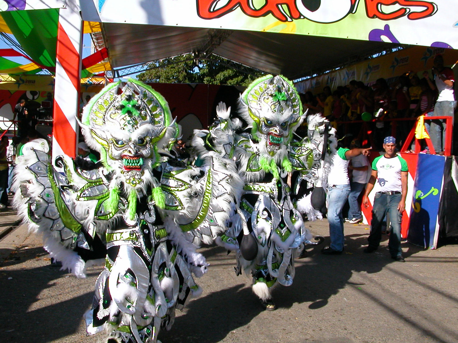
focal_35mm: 37
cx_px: 229
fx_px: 490
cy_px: 172
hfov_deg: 50.1
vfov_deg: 38.7
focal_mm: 5.6
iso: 100
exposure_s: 1/579
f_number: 4.5
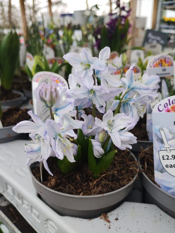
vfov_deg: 63.4
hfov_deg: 49.9
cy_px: 116
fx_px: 188
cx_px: 88
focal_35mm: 28
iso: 591
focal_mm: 4.27
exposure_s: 1/50
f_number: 1.8
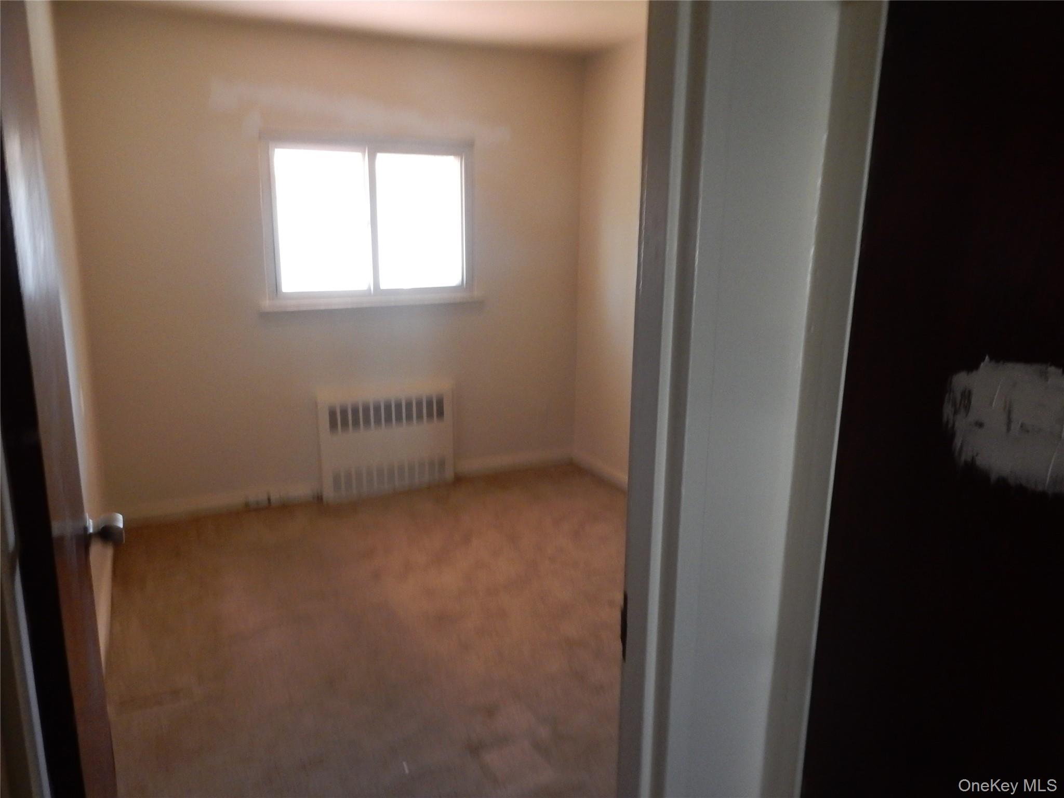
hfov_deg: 69.4
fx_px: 768
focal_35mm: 25
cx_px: 532
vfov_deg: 54.9
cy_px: 399
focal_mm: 4.5
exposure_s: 1/8
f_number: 4.8
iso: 400
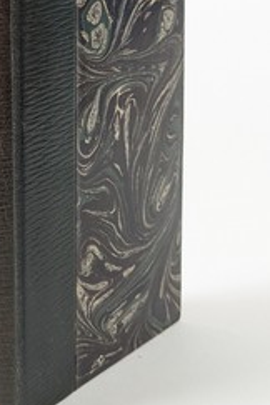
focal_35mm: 103
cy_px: 87
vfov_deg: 19.6
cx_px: 47
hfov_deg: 13.2
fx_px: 1159
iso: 137
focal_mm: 6.81
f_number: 1.85
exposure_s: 1/99.9
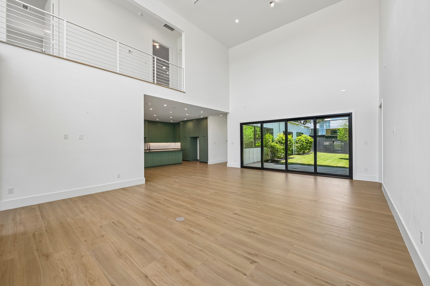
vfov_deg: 81.2
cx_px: 215
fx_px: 167
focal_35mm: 14
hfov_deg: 104.3
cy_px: 143
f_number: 8
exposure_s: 1/125
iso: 400
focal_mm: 14
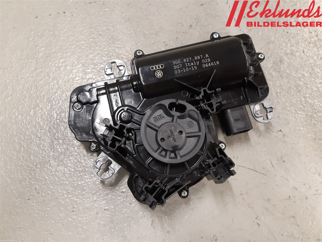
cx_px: 161
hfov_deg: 67.3
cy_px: 121
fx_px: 242
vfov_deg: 53.1
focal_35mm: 26
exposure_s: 1/50
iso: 160
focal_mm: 3.93
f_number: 1.7
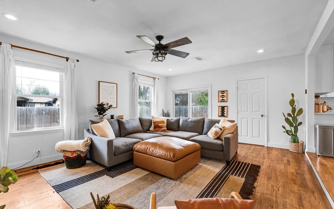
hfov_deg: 101.4
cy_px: 99
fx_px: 137
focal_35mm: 15
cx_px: 161
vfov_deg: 74.8
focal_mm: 14
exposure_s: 1/13
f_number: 11
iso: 640
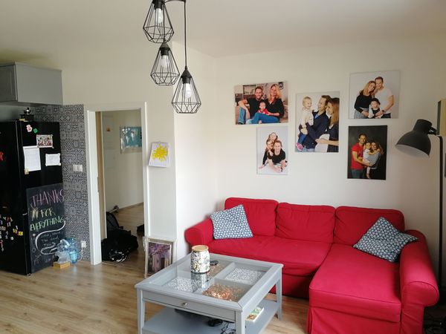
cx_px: 223
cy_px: 167
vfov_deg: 51.4
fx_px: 348
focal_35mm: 27
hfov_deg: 65.3
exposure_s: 1/50
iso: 125
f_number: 2.2
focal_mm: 3.95
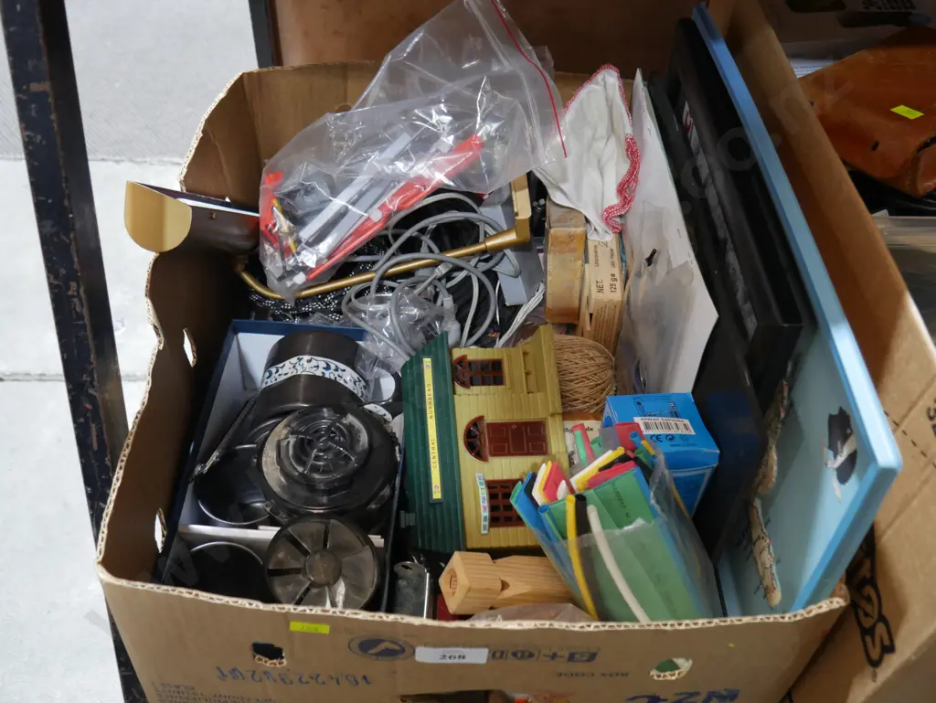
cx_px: 468
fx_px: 866
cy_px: 352
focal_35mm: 32
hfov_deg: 56.8
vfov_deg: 44.2
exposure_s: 1/60
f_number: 3.6
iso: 1000
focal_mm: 16
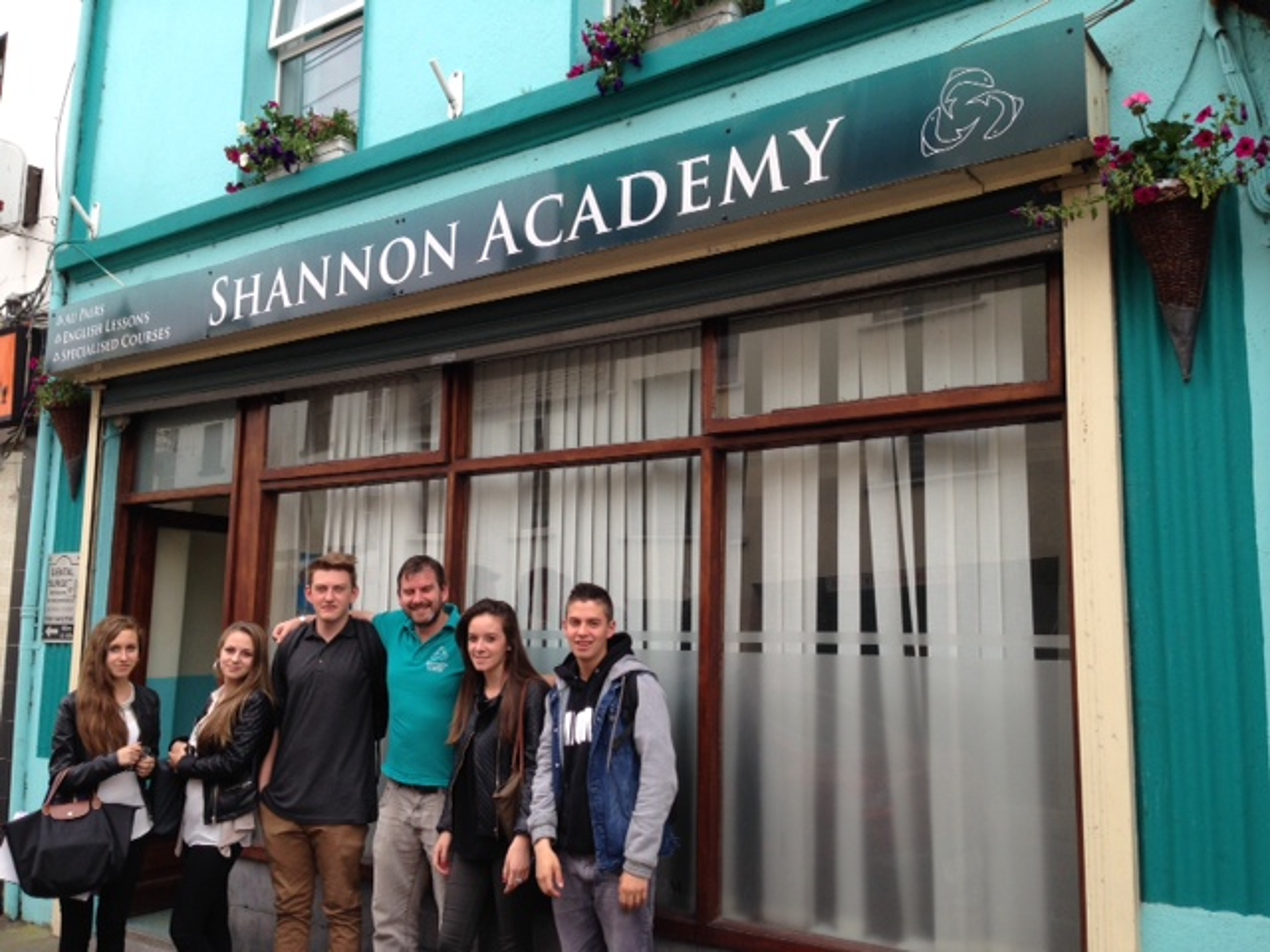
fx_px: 1211
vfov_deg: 42.9
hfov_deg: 55.4
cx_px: 635
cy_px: 476
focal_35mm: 33
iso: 50
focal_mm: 4.12
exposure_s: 1/301
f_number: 2.4
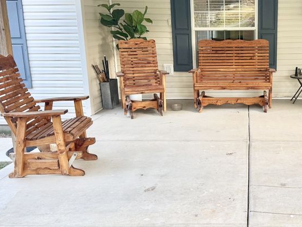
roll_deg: +0.4
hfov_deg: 40.3
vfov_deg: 32.2
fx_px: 393
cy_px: 115
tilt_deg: -13.5
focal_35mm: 45
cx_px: 244
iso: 64
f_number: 1.78
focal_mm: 6.76
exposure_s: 1/121
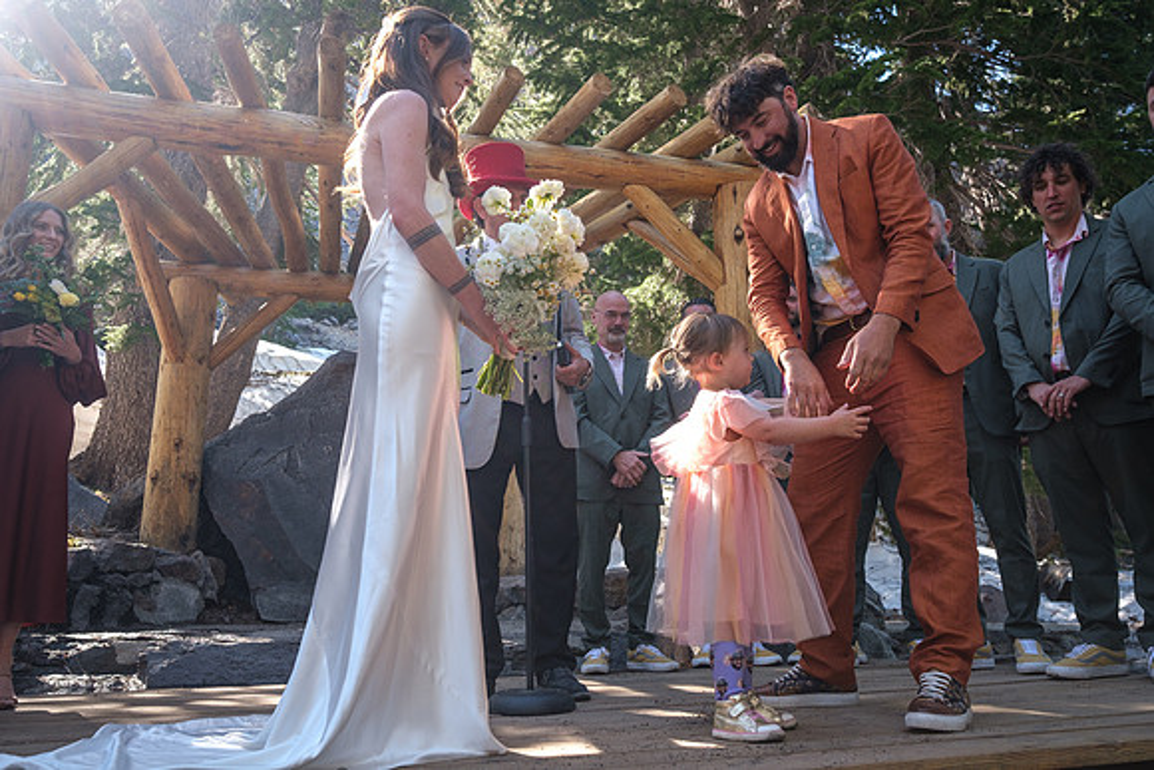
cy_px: 385
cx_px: 577
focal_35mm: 27
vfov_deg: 48.0
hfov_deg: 67.4
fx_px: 866
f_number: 3.6
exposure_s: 1/250
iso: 250
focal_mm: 18
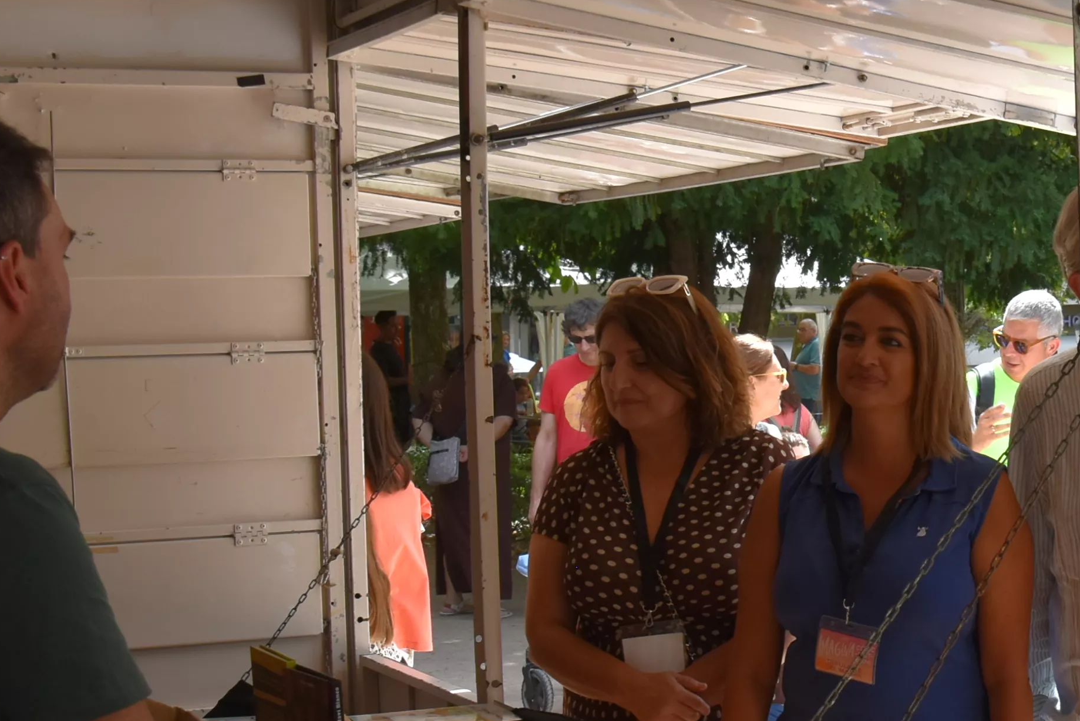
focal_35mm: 88
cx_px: 1039
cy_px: 375
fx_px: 2640
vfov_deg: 15.5
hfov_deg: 22.4
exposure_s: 1/250
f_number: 8
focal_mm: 24
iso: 280
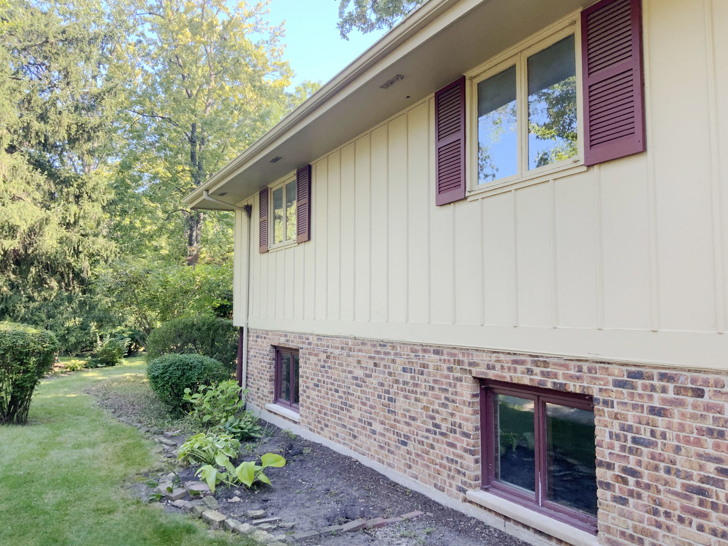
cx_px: 364
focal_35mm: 29
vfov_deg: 48.2
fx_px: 610
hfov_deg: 61.7
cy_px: 273
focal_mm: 3
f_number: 1.8
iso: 25
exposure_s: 1/122
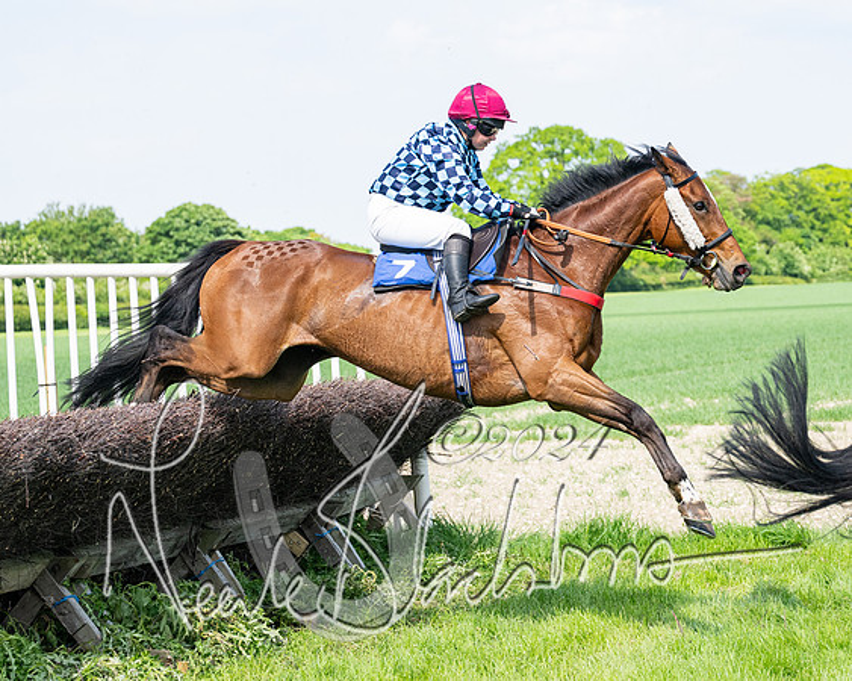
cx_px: 493
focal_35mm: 121
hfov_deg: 15.9
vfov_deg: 12.7
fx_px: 3055
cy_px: 441
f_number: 4
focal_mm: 70
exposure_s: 1/2500
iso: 400
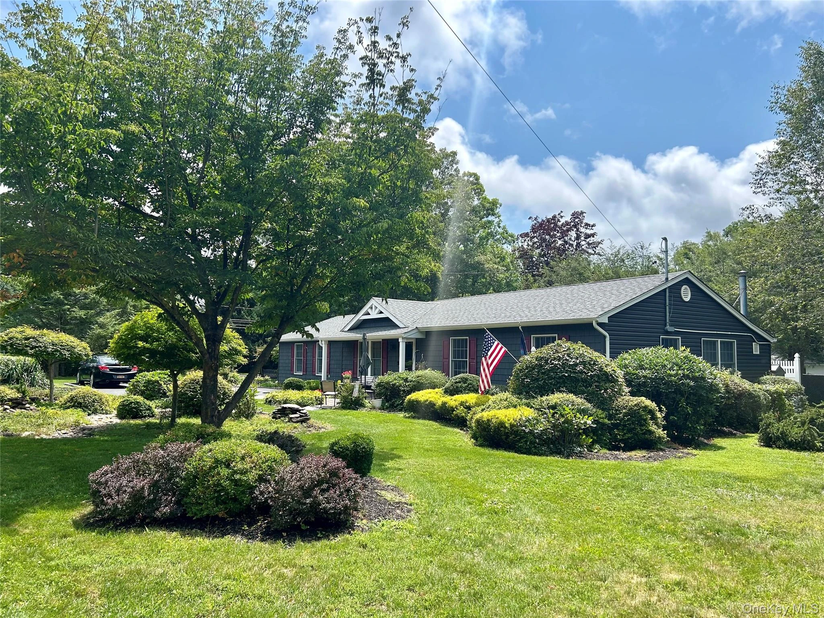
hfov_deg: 67.3
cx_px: 412
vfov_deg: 53.1
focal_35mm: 26
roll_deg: -0.9
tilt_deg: +3.7
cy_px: 309
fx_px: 619
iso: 50
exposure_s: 1/3571
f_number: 1.5
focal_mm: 5.7
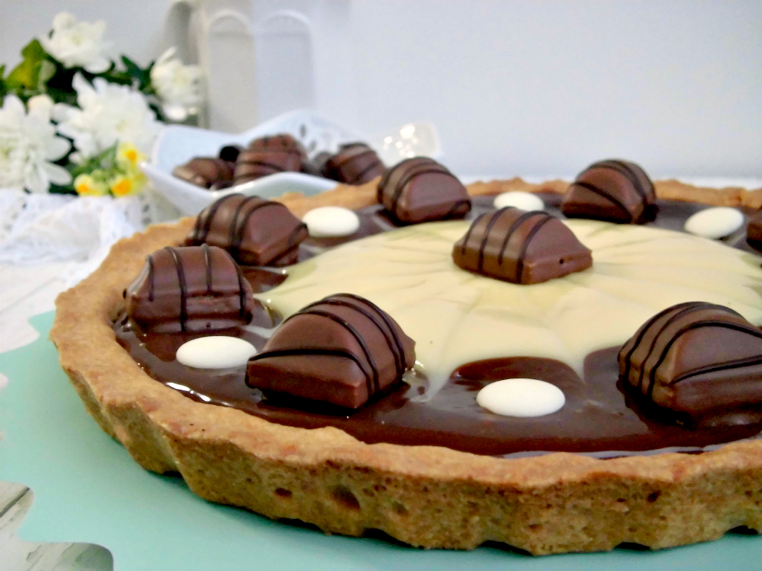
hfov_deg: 40.4
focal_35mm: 47
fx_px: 1035
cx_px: 381
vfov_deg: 30.9
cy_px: 286
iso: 400
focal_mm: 8.3
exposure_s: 1/15
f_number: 3.4
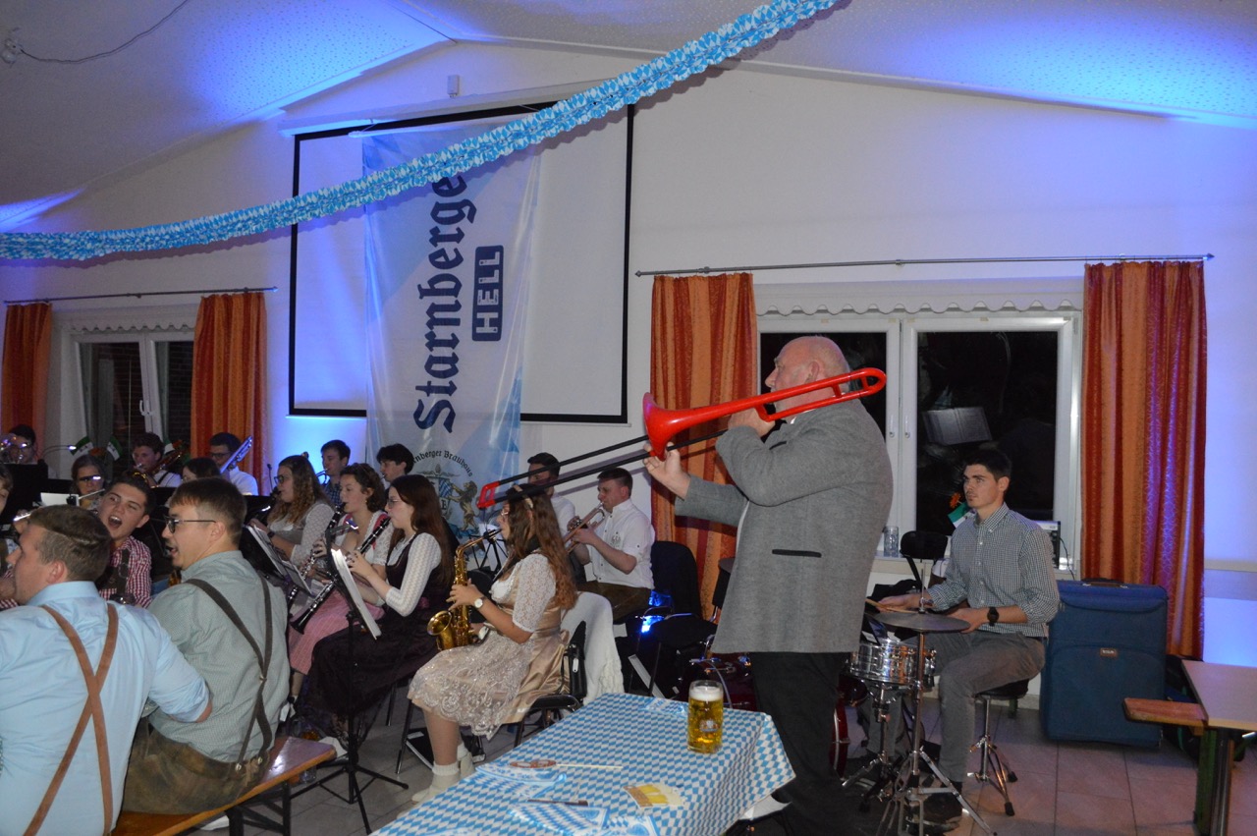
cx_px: 628
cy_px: 418
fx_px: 942
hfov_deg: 67.4
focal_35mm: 27
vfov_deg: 47.8
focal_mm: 18
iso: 3200
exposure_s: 1/60
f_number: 3.5
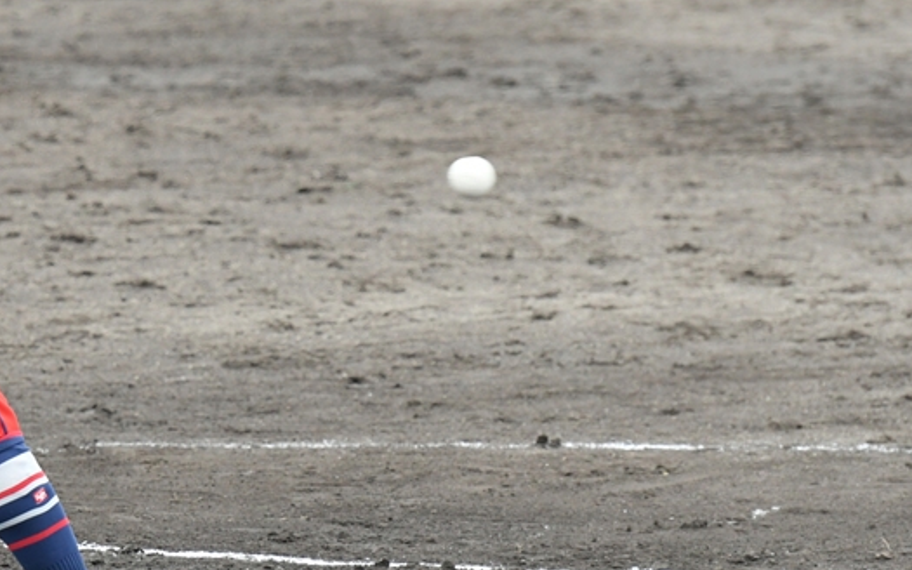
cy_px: 239
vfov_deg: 1.9
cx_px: -42
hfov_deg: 3.0
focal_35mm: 708
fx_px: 17595
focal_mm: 190
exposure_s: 1/2000
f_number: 4
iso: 800
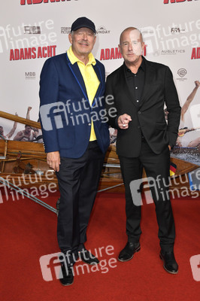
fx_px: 334
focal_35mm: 40
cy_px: 150
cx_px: 100
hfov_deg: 33.3
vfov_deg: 48.5
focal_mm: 40
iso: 1600
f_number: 7.1
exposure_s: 1/160
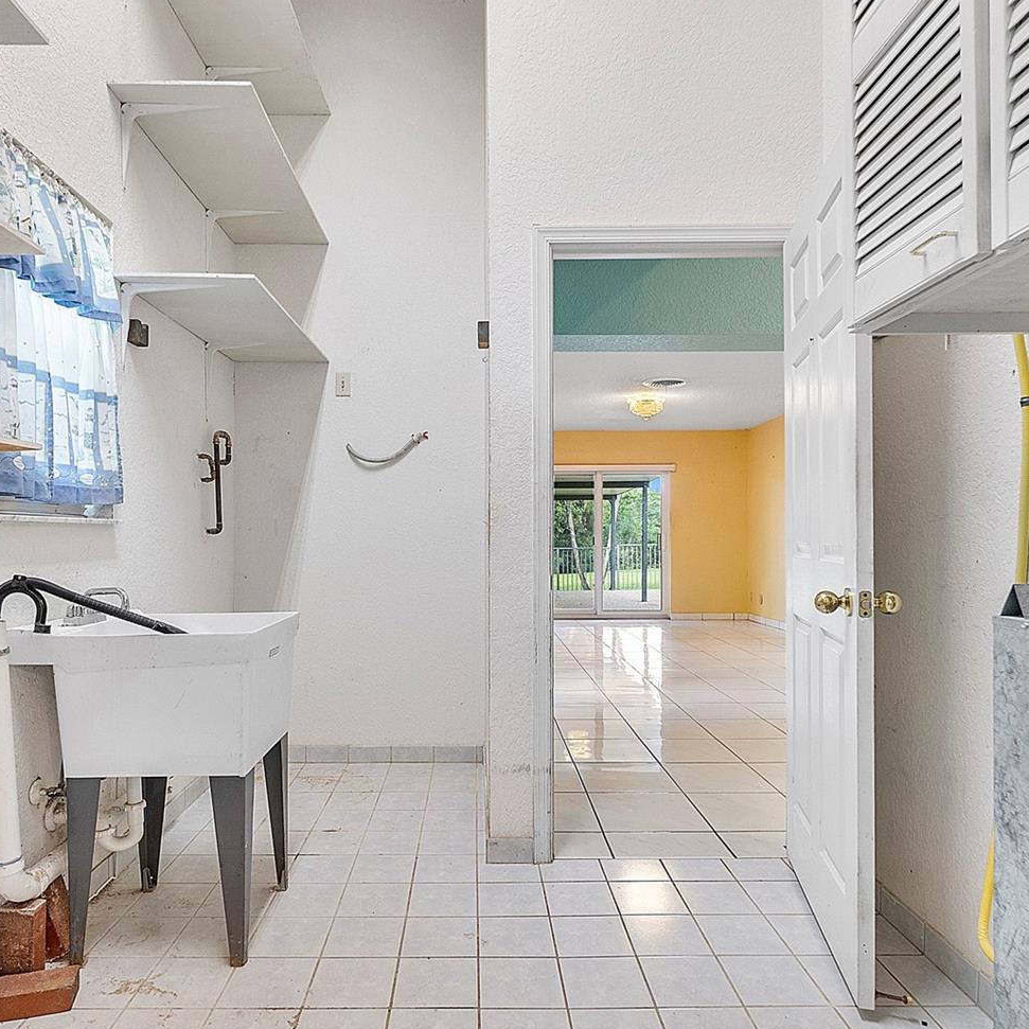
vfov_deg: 72.1
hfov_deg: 72.1
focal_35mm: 21
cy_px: 538
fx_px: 706
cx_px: 479
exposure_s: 1/30
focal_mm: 10
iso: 250
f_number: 8
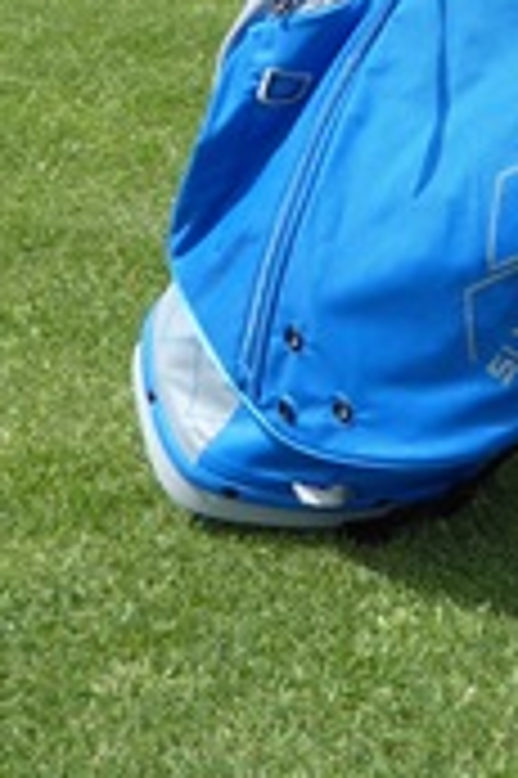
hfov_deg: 11.9
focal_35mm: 110
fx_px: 2379
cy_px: 85
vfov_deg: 18.3
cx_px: 743
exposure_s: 1/640
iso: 80
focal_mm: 5
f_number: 3.5
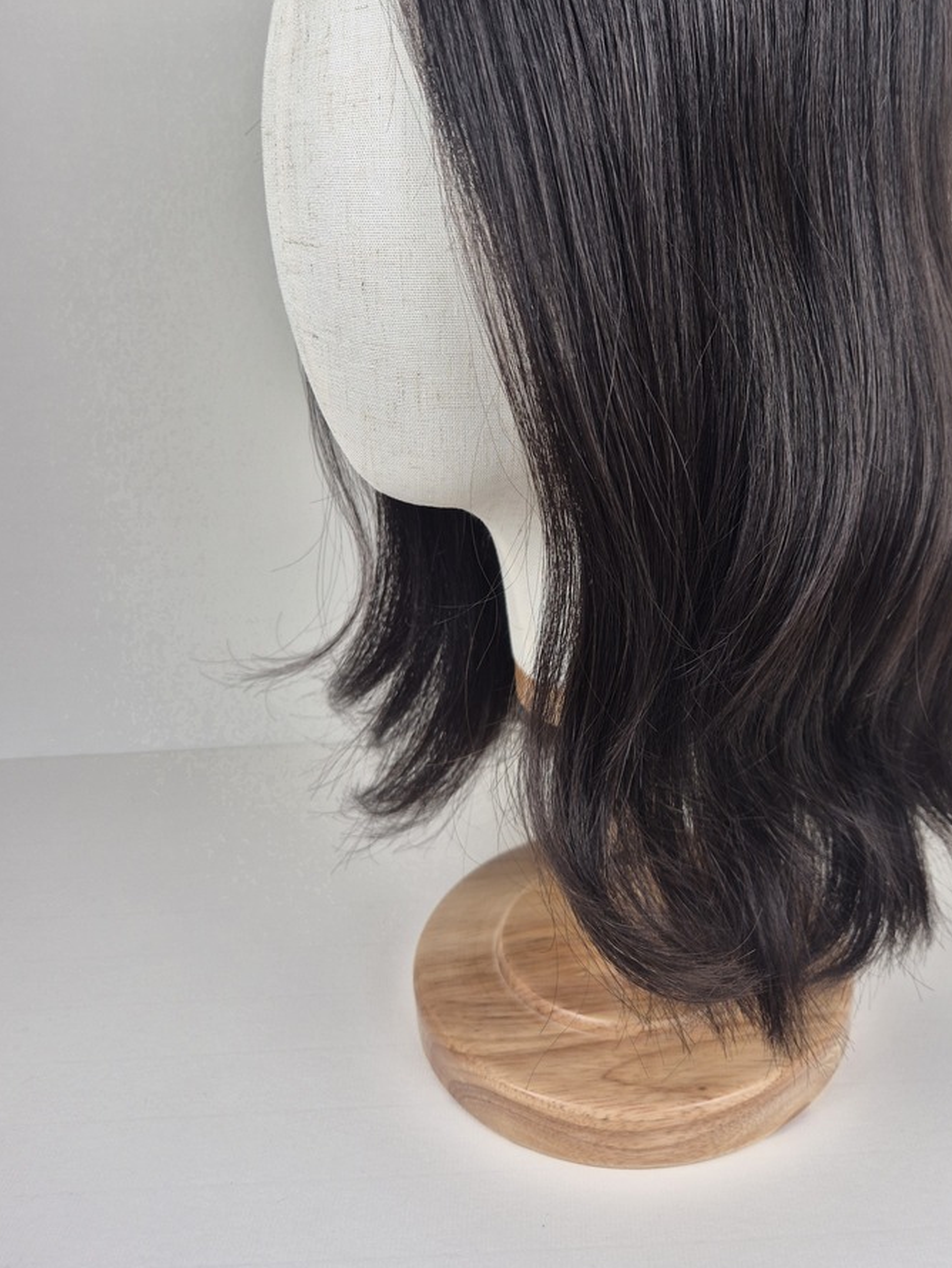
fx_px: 1136
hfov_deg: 45.0
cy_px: 474
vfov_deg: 57.6
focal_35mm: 31
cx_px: 609
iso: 25
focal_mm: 5.4
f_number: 1.8
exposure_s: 1/100
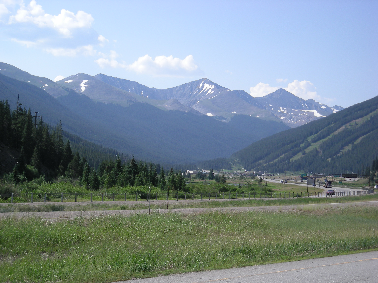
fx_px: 830
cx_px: 189
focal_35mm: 76
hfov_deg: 25.7
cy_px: 142
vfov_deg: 19.4
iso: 50
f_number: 3.9
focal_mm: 12.3
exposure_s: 1/488
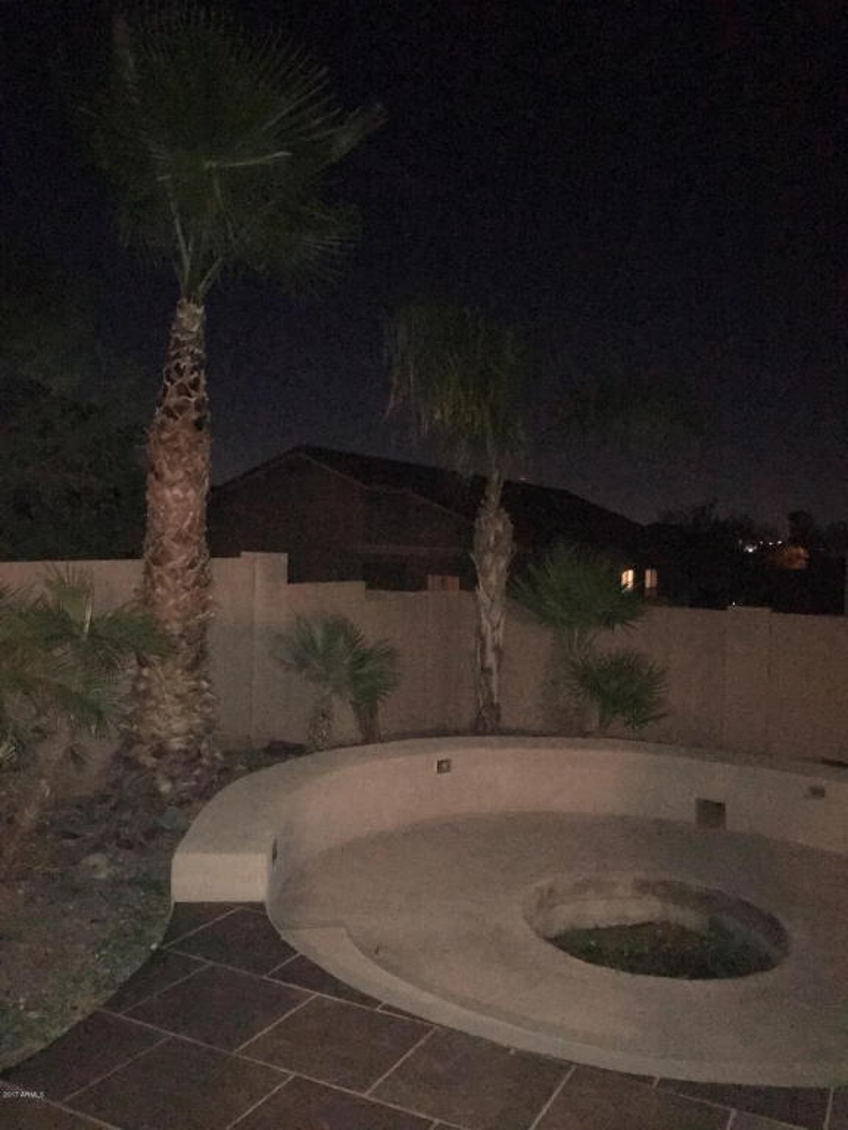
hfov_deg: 48.2
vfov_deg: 61.7
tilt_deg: -0.2
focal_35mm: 29
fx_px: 947
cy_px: 565
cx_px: 424
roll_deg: -1.6
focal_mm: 4.15
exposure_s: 1/16
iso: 2000
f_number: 2.2
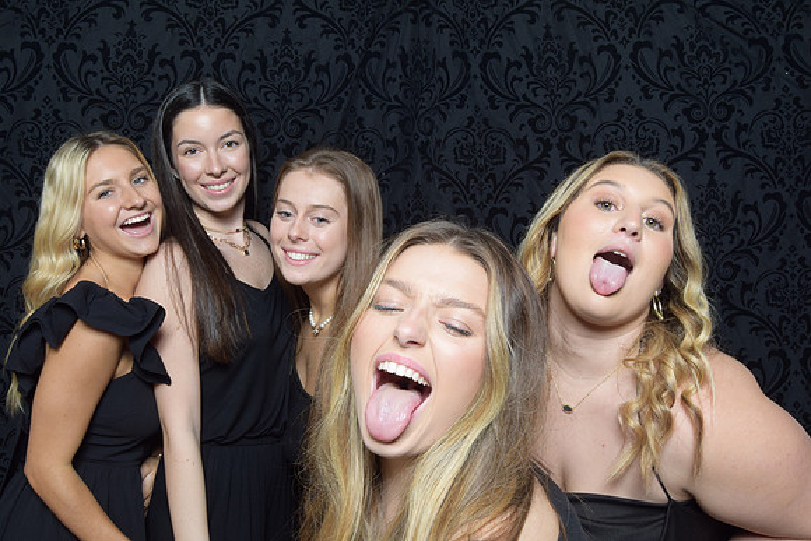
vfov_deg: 34.2
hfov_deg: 49.5
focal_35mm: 39
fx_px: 879
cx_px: 406
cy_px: 270
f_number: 20
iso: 500
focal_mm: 26
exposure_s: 1/60
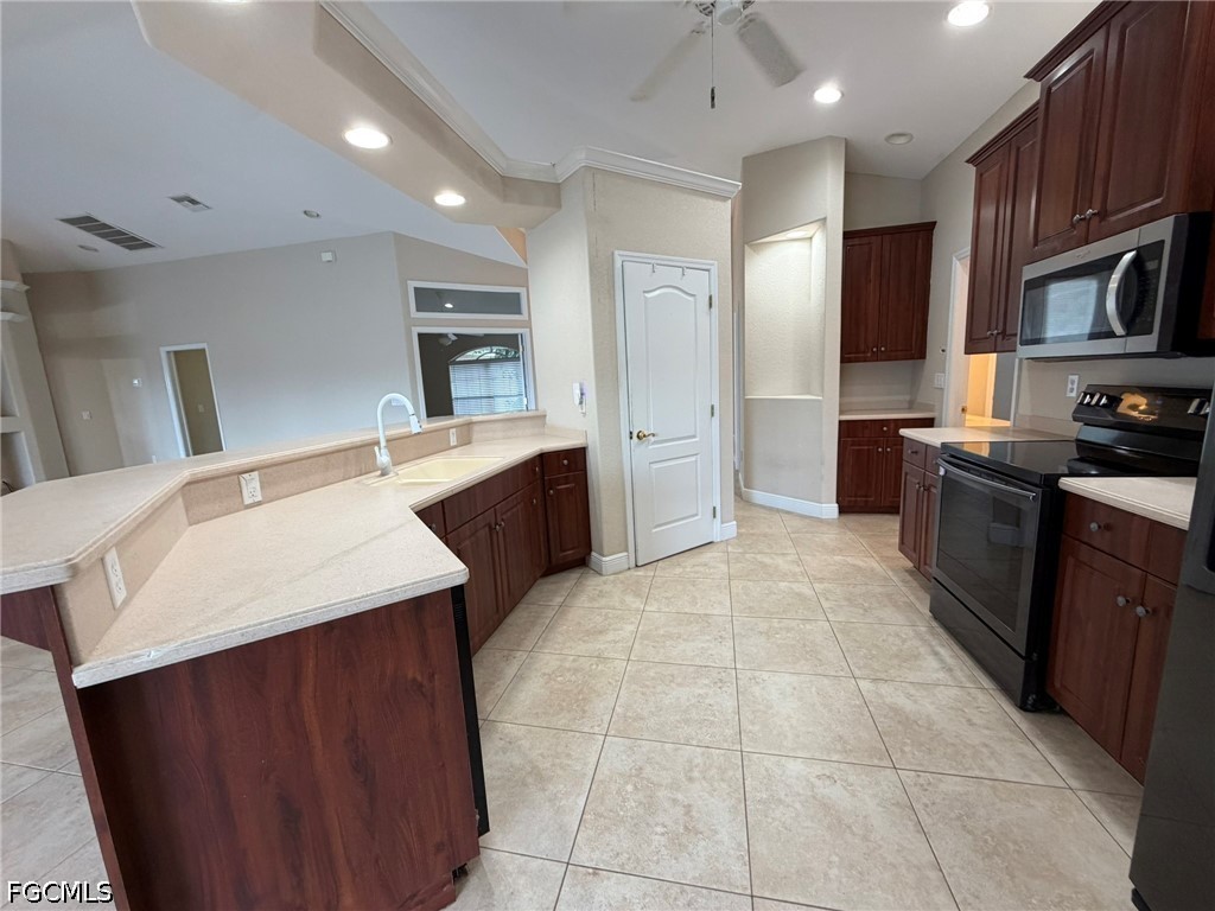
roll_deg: +3.2
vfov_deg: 85.7
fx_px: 491
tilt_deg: -9.1
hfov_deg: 102.1
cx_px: 608
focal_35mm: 14
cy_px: 456
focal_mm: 2.22
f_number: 2.2
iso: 250
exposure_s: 1/120
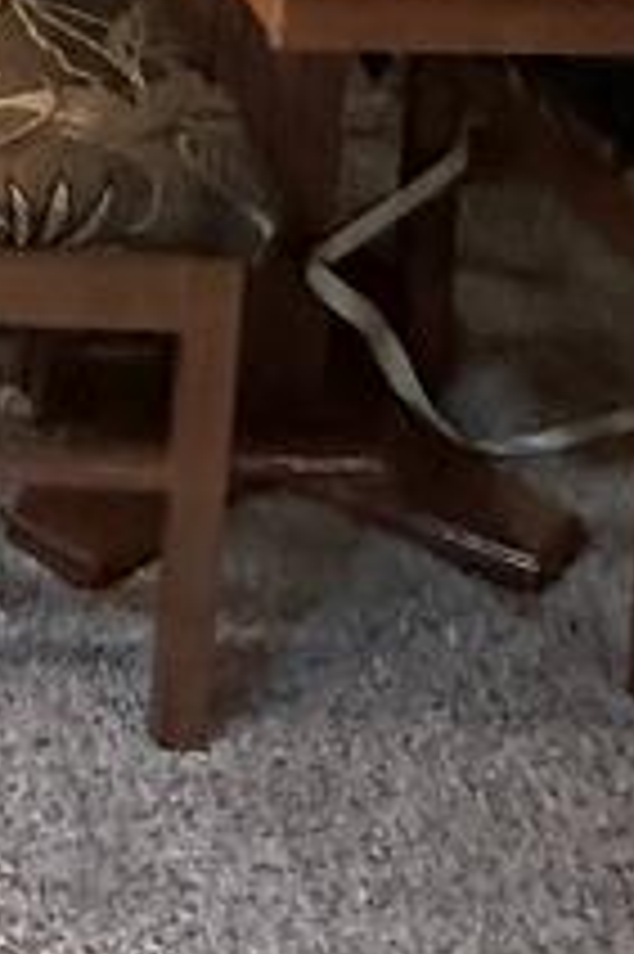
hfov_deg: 13.7
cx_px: -540
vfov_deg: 19.4
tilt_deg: -13.1
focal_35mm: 88
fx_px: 2328
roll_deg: +0.4
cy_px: -572
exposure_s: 1/58
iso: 1000
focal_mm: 2.22
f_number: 2.2
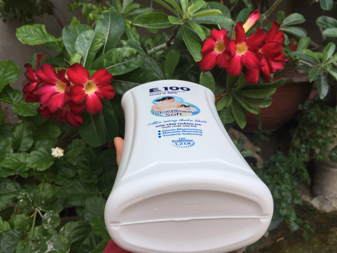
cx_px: 168
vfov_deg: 48.2
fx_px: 282
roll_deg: -1.9
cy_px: 126
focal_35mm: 29
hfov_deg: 61.7
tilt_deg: -10.9
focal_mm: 4.15
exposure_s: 1/162
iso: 32
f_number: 2.2
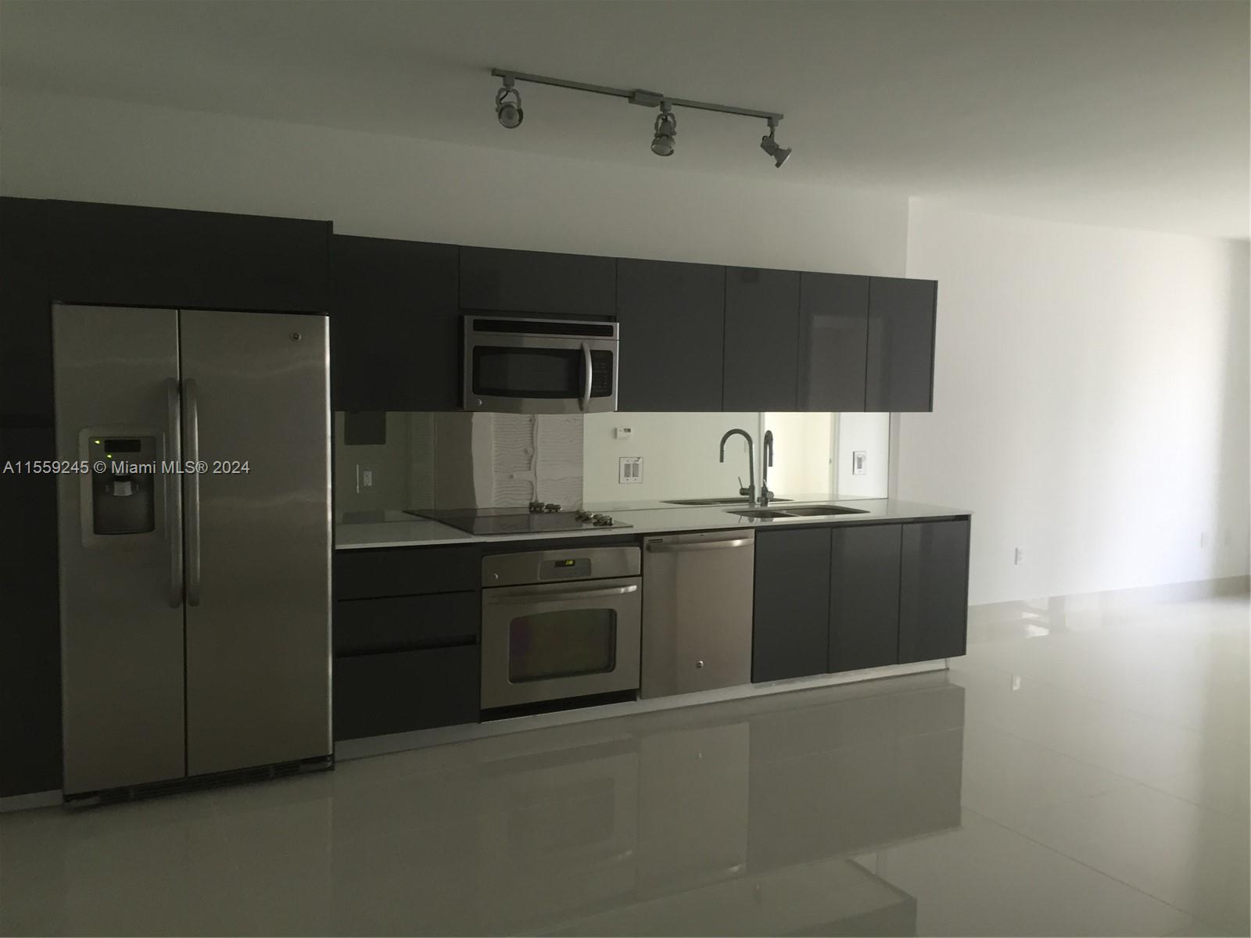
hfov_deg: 61.7
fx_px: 1048
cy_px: 469
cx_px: 626
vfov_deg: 48.2
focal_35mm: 29
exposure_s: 1/30
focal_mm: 4.15
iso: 64
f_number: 2.2
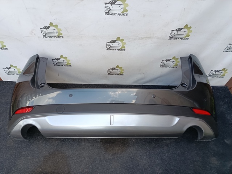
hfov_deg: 71.6
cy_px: 87
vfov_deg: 56.8
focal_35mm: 24
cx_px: 116
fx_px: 161
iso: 87
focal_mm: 5.24
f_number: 1.7
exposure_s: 1/100
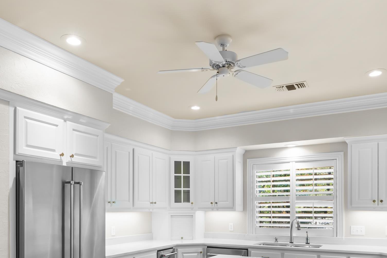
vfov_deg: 40.0
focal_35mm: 32
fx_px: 339
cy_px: 207
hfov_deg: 59.5
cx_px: 184
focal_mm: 10.5
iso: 320
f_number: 9
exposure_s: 1/2
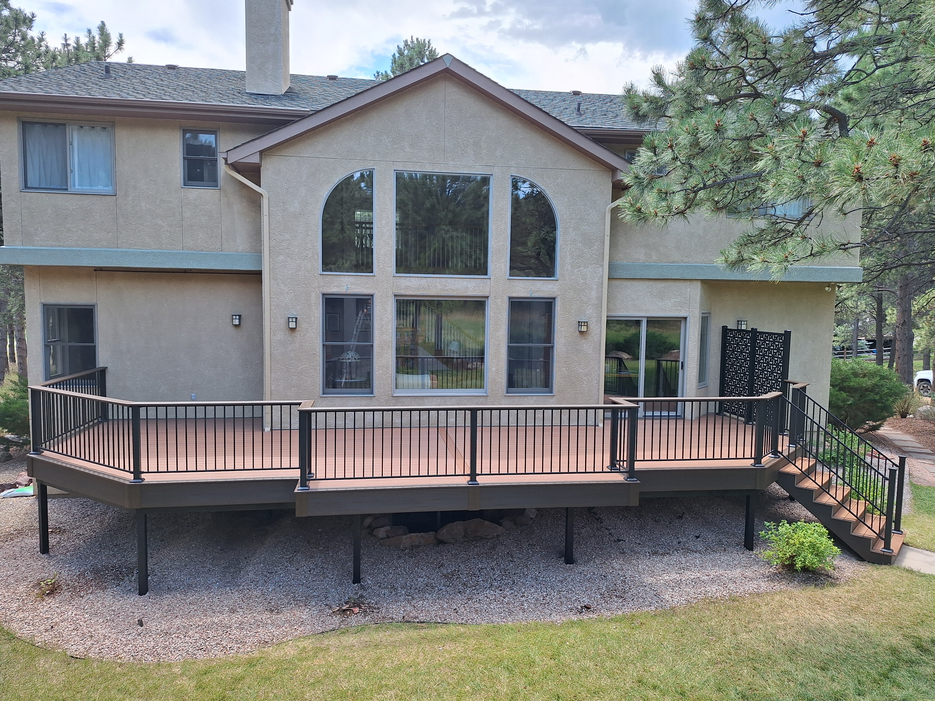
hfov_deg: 73.9
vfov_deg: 58.9
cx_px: 468
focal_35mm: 23
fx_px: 621
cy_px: 350
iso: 40
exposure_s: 1/306
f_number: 1.8
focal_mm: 5.54
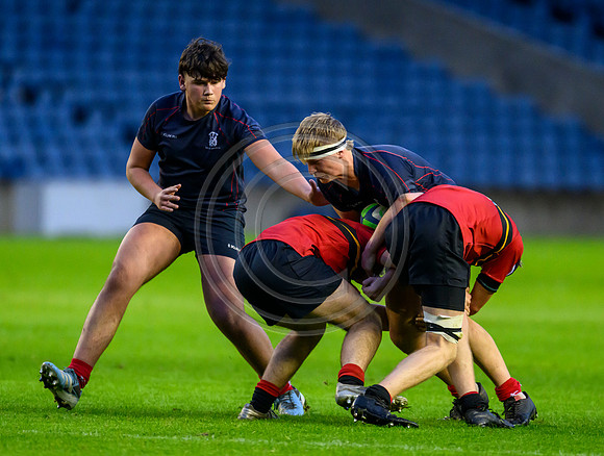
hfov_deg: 2.8
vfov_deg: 2.1
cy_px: 239
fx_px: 12541
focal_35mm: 717
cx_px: 359
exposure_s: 1/1000
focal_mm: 560
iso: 8000
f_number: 4
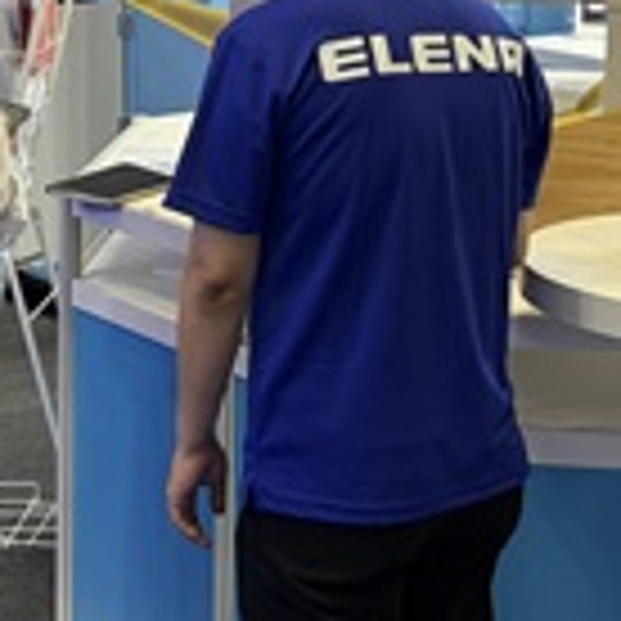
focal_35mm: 95
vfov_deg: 17.9
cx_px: 322
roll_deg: -1.1
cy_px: 36
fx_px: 1928
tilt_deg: -7.9
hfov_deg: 18.3
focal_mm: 5.96
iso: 80
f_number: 1.6
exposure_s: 1/100
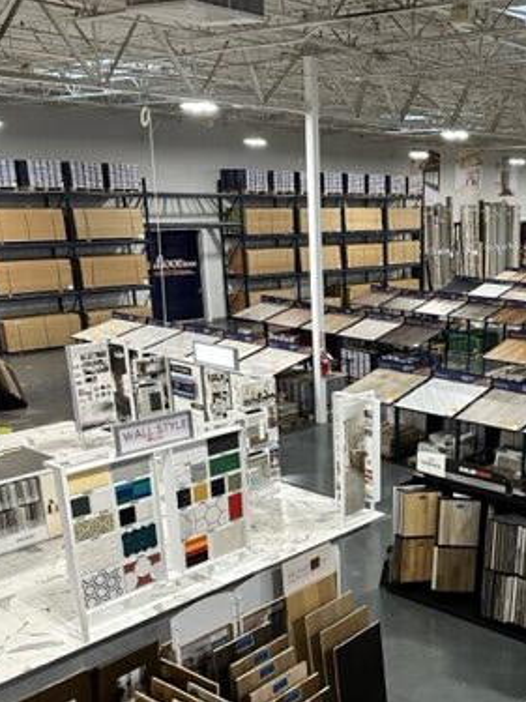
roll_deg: -1.0
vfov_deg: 44.3
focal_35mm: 41
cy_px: 524
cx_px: 438
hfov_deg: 33.8
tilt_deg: -21.7
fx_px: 831
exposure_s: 1/120
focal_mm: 6.86
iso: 160
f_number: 1.78
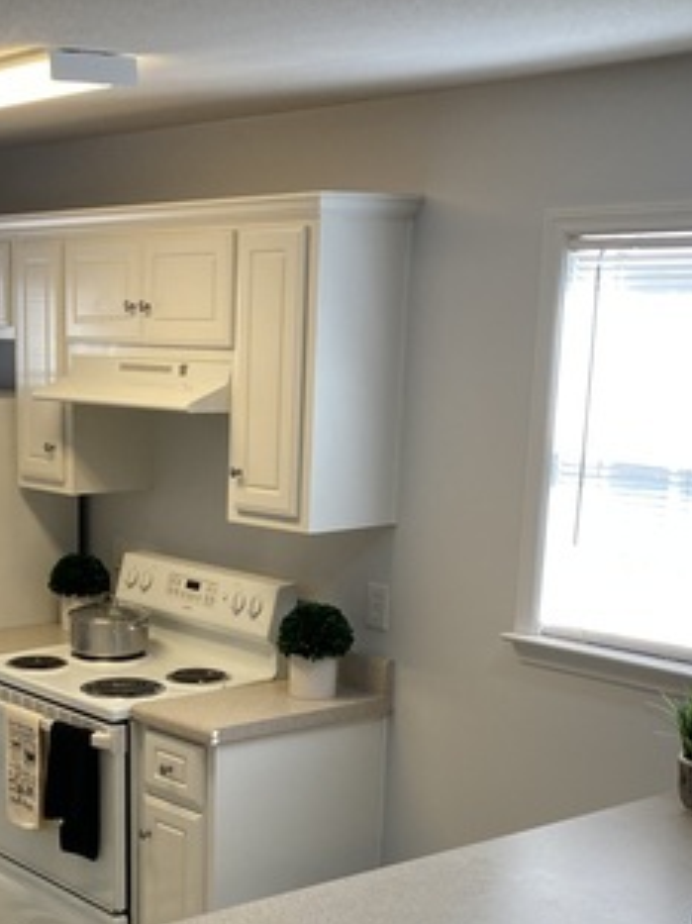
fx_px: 1600
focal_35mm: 60
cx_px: 113
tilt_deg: -15.2
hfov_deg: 23.9
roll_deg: -0.1
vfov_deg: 31.0
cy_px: 792
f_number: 1.8
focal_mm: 3.99
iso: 50
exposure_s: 1/120
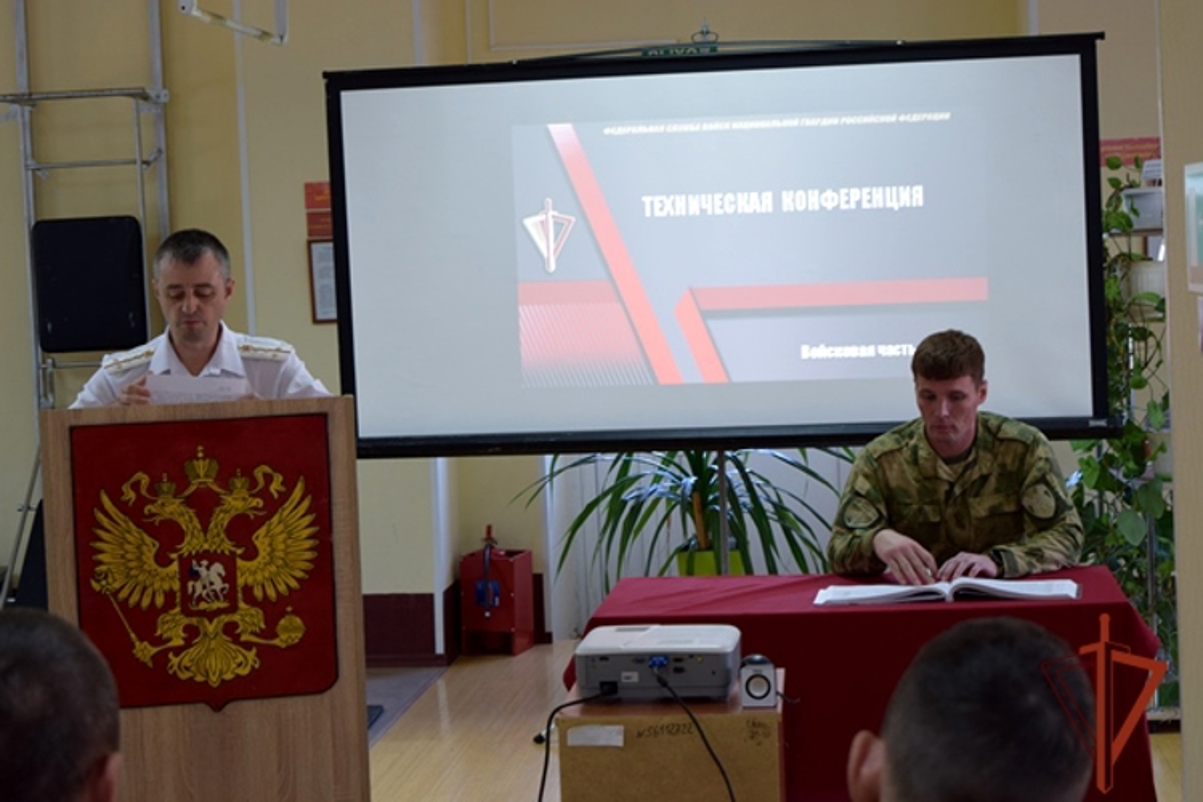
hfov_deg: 28.1
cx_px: 602
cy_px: 401
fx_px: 2406
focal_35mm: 72
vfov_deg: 18.9
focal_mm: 48
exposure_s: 1/30
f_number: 5.3
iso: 450
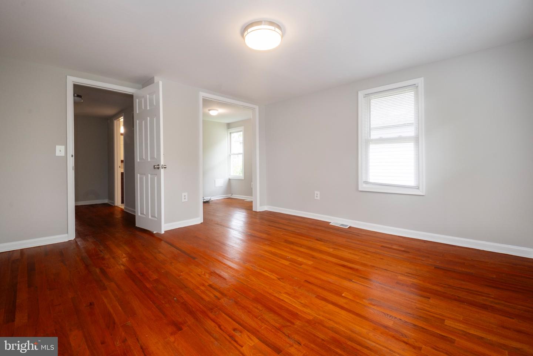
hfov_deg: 100.4
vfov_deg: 77.3
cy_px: 178
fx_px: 222
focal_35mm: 15
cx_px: 266
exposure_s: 1/4
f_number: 10
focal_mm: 10
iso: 250
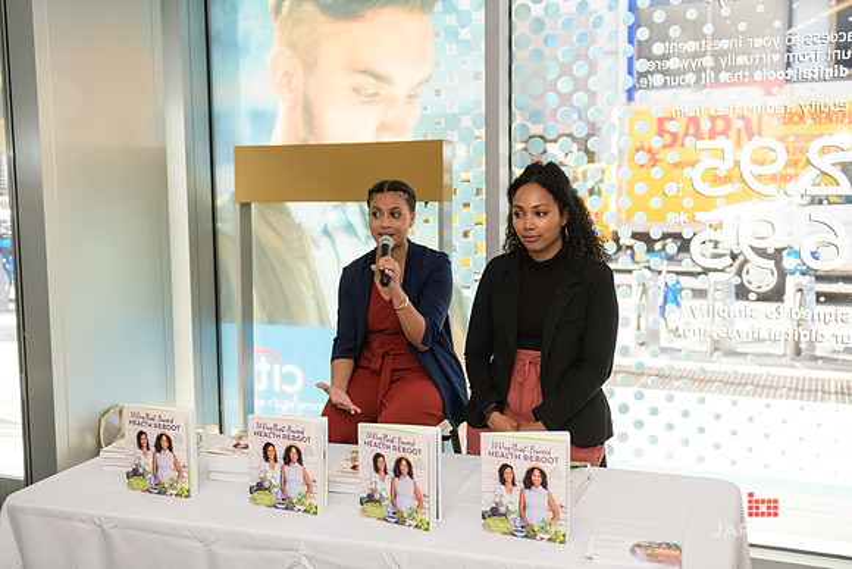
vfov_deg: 33.4
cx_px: 426
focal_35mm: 40
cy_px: 284
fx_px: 947
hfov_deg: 48.4
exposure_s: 1/125
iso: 200
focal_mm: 40
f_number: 3.2
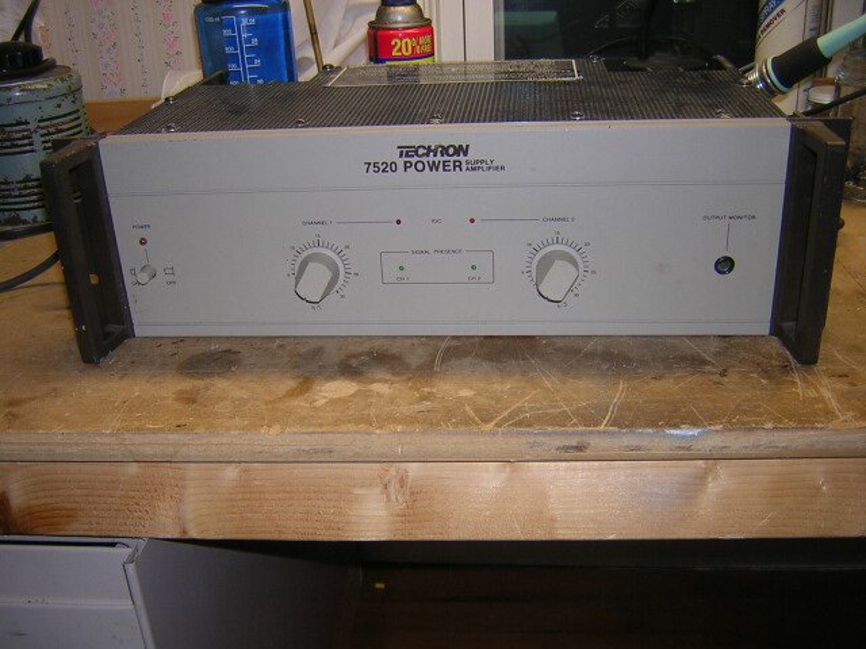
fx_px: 901
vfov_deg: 39.7
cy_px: 324
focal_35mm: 36
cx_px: 433
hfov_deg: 51.4
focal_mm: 4.7
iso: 100
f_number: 2.6
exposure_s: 1/60.1
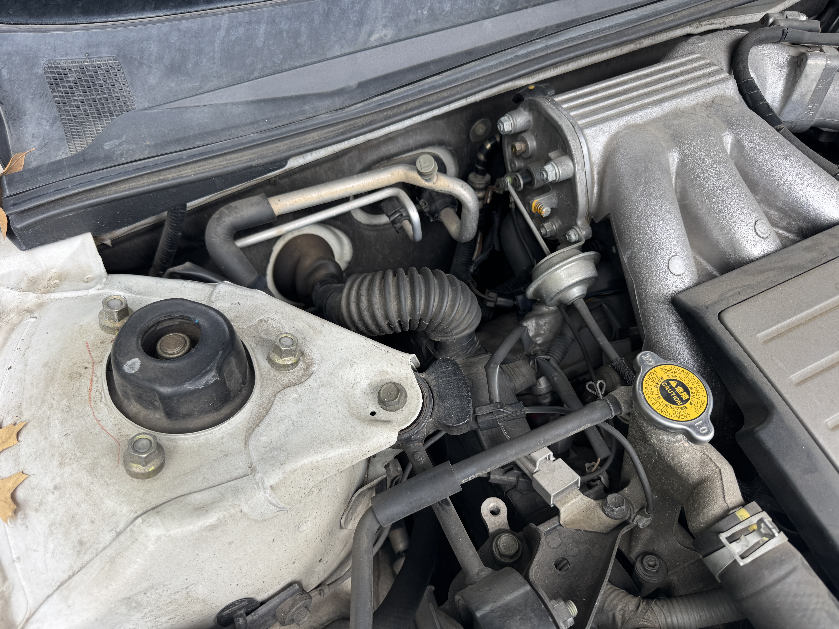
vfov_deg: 56.8
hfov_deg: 71.6
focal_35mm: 24
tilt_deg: -52.1
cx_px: 420
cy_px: 314
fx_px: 582
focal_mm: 6.76
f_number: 1.78
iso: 80
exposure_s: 1/464
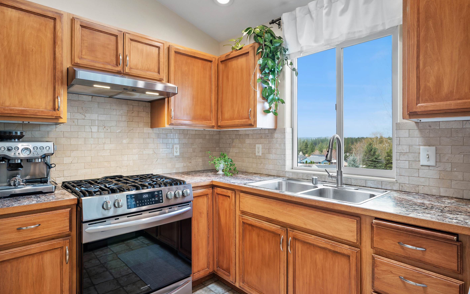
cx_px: 216
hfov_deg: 86.2
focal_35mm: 20
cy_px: 138
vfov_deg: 60.7
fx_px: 251
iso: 100
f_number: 8
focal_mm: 17.5
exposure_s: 1
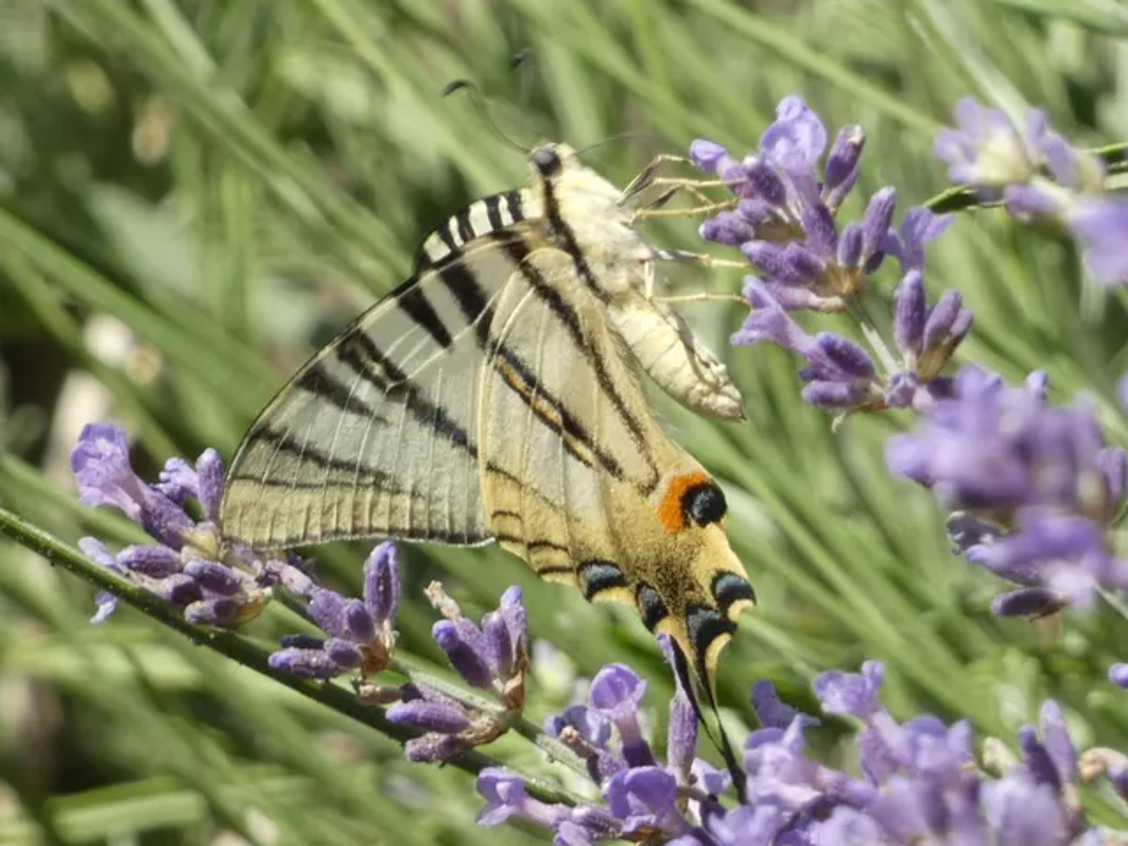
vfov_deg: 3.5
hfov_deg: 4.6
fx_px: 13947
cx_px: 564
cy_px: 423
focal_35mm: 428
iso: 80
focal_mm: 76.7
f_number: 5.6
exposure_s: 1/100
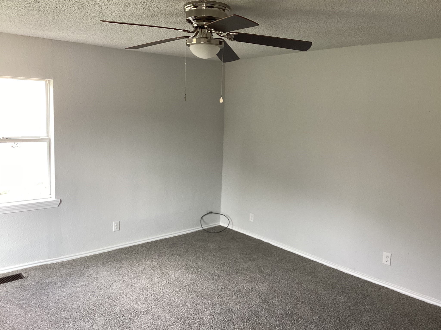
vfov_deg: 45.4
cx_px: 220
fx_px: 395
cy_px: 165
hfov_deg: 58.4
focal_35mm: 31
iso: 50
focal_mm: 3.3
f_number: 2.4
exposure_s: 1/60
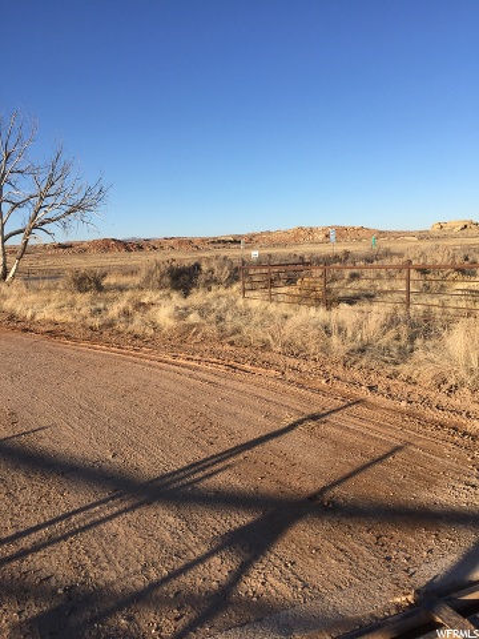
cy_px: 320
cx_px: 240
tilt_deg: -4.8
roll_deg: +3.0
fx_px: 535
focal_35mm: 29
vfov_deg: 61.7
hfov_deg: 48.2
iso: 32
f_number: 2.2
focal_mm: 4.15
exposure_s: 1/1647
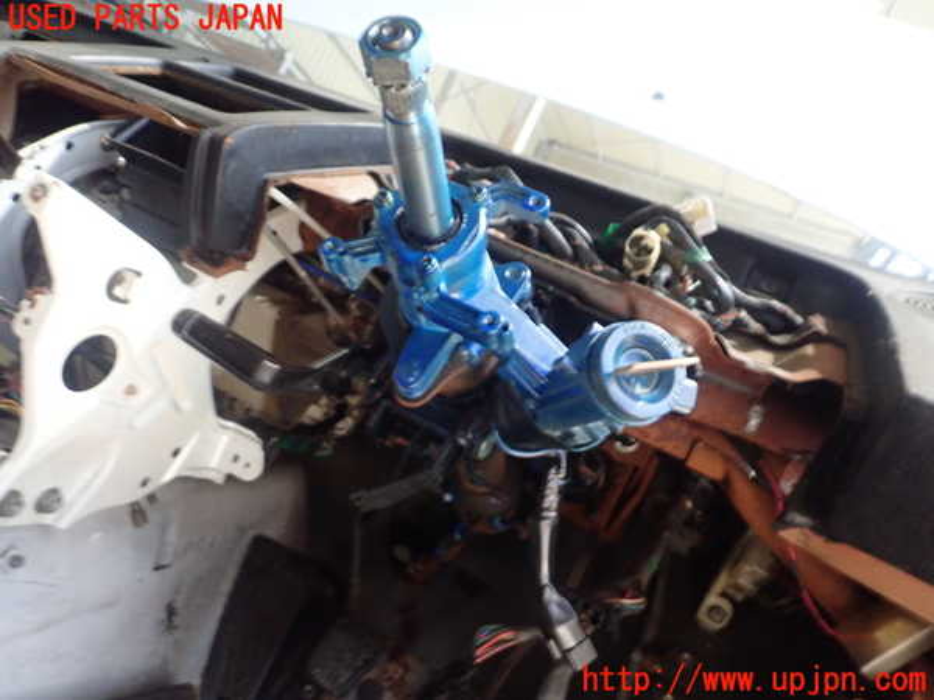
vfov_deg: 54.9
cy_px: 350
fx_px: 675
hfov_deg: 69.4
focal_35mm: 25
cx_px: 467
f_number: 8
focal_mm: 4.5
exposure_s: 1/25
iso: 800
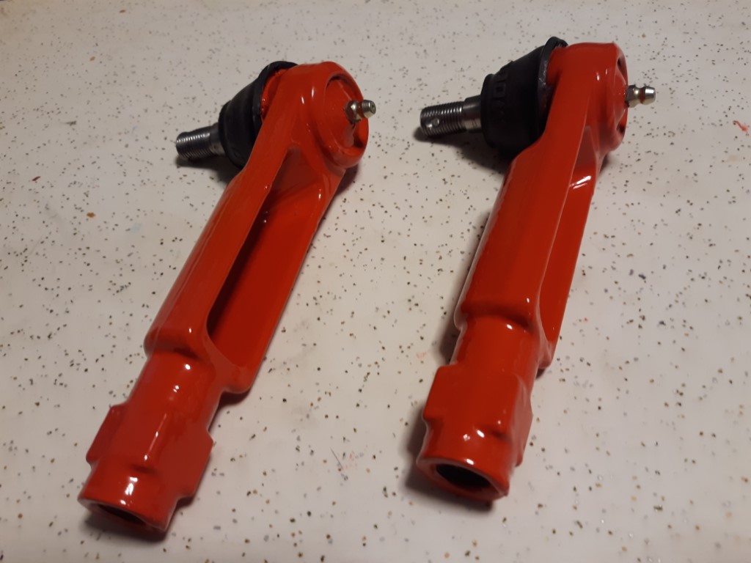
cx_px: 376
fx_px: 607
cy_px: 282
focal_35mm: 28
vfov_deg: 49.7
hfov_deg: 63.4
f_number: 1.7
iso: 125
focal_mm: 3.7
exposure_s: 1/40
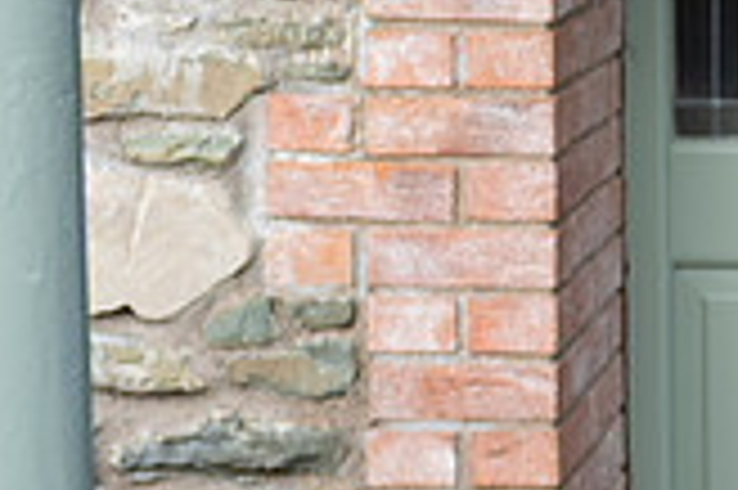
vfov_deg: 8.0
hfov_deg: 11.1
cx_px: 1389
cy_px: 69
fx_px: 3502
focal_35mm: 171
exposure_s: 1/160
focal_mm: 42
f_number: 3.5
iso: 100
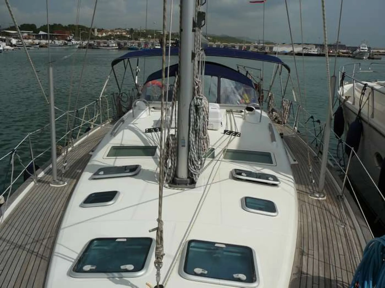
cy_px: 144
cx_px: 192
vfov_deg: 40.7
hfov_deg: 52.6
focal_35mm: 35
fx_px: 389
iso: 80
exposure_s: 1/1300
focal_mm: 5.2
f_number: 5
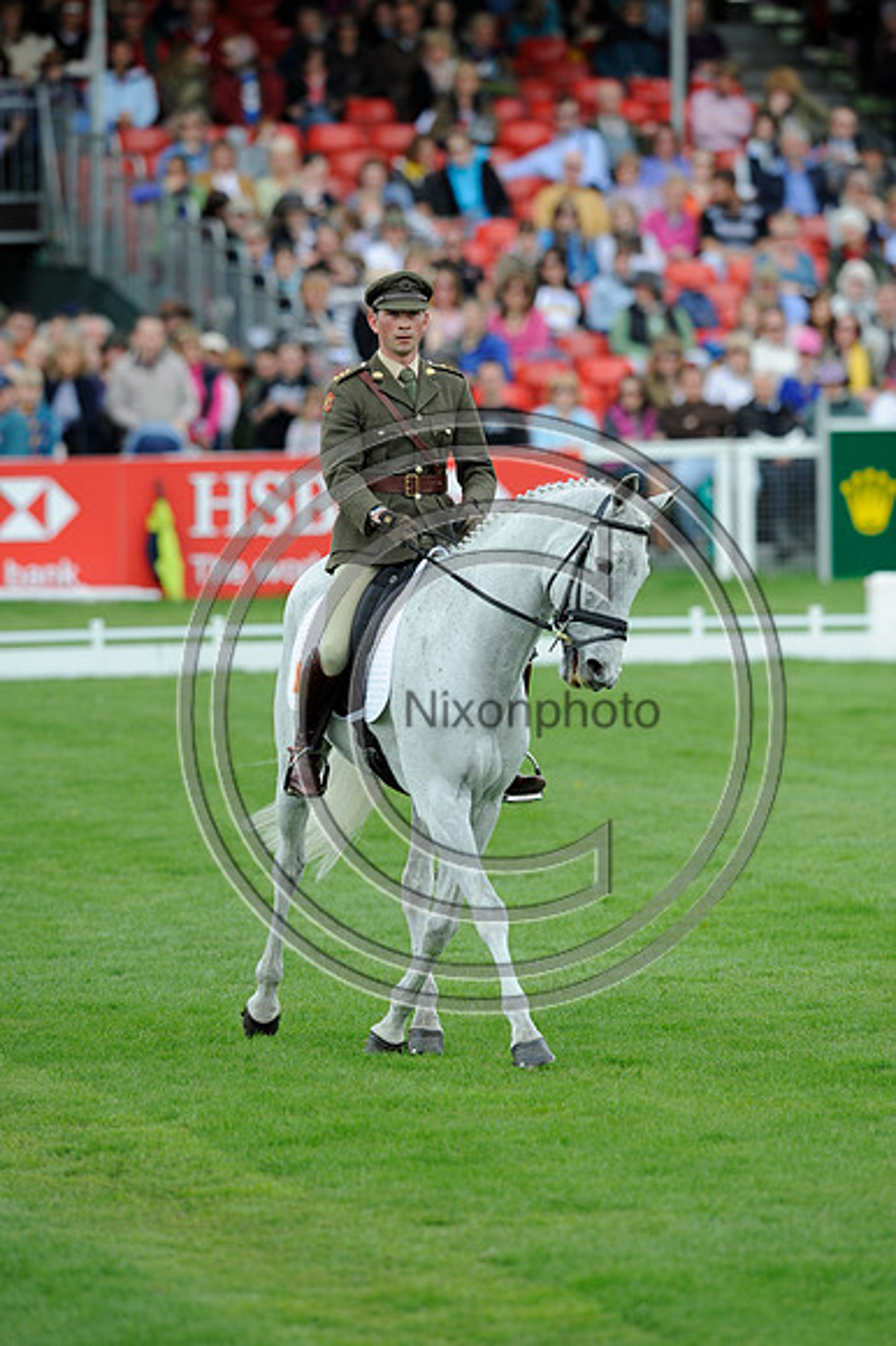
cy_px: 673
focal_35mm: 400
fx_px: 14950
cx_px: 448
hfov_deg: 3.4
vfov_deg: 5.2
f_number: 5
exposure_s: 1/1000
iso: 400
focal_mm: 400
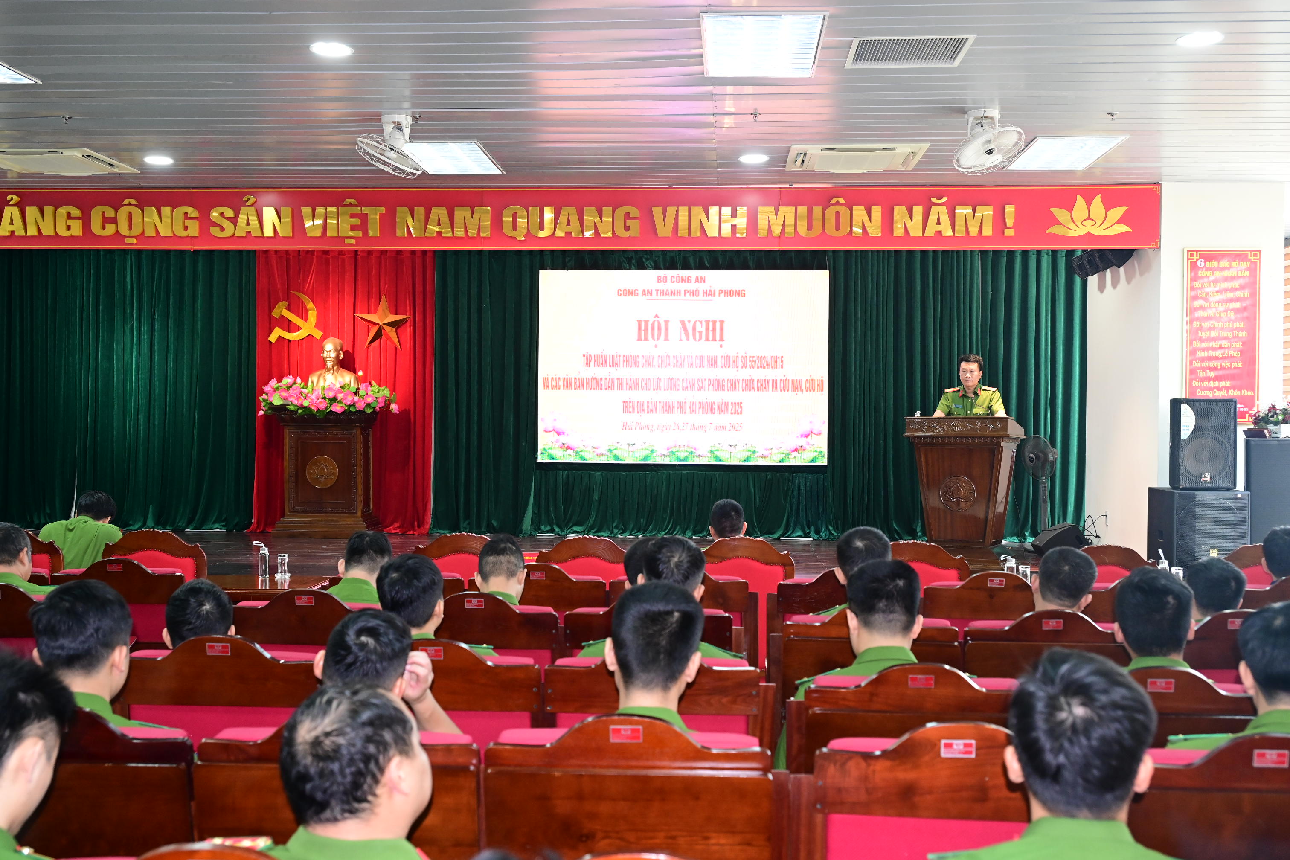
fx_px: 1326
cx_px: 645
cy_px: 430
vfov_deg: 35.9
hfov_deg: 51.9
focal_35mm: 37
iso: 2500
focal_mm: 37
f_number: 4.5
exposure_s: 1/100
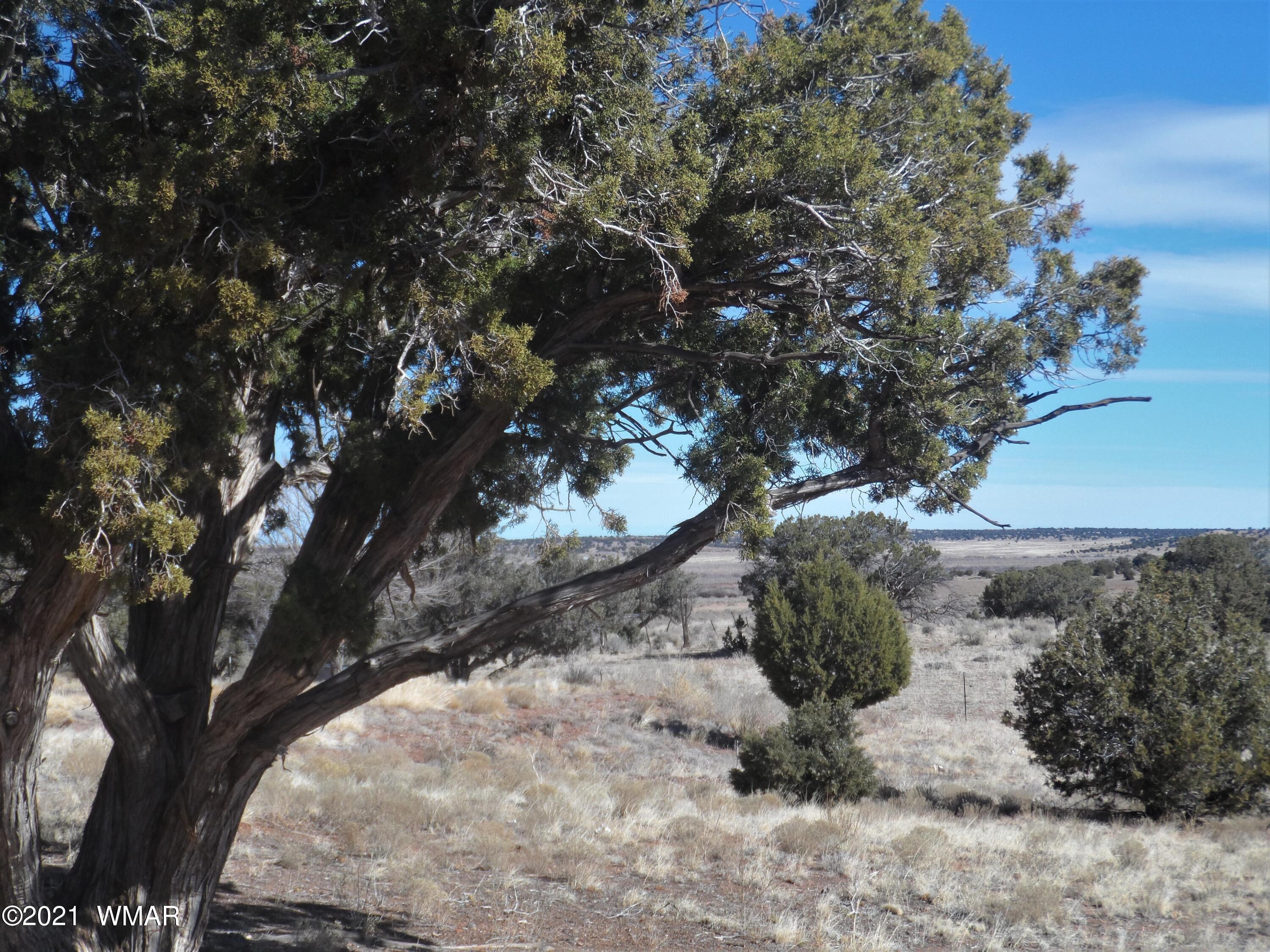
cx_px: 635
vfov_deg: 20.2
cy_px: 476
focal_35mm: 73
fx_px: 2678
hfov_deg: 26.7
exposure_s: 1/500
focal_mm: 11.9
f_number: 4.3
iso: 80
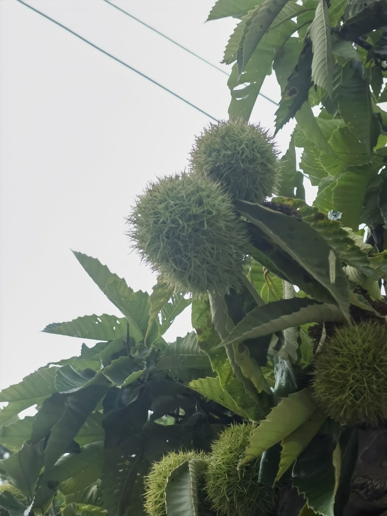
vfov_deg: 29.8
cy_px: 258
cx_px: 194
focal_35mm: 65
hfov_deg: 22.6
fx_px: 969
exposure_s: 1/1225
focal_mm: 6.67
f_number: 1.9
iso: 50
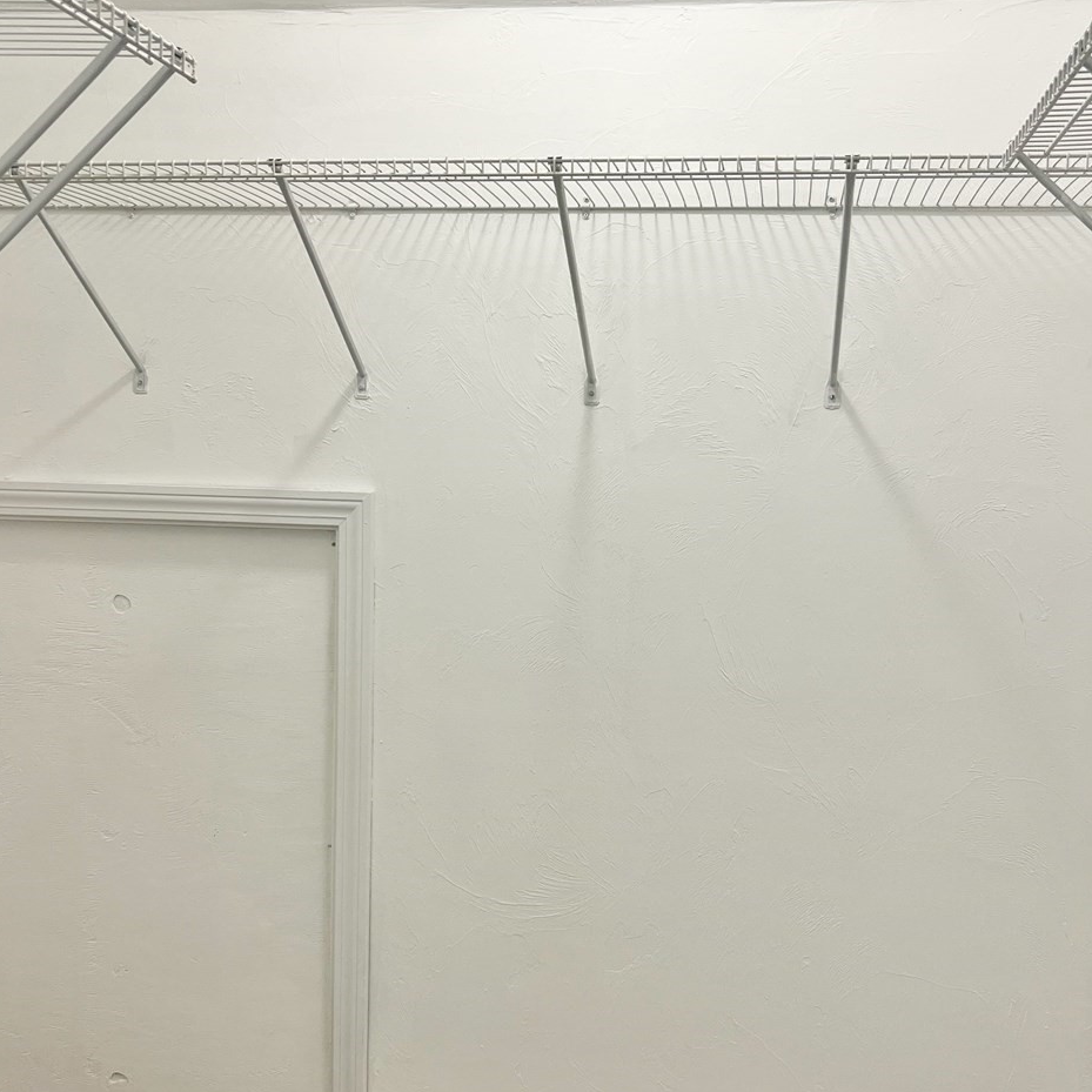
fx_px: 1356
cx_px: 595
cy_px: 597
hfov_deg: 43.8
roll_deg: -1.0
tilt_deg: -6.2
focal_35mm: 38
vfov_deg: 43.8
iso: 100
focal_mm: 5.7
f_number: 1.5
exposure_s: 1/120
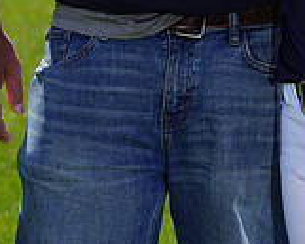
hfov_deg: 4.3
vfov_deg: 3.5
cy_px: -149
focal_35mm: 446
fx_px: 4028
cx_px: 219
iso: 100
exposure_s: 1/250
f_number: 8
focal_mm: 132
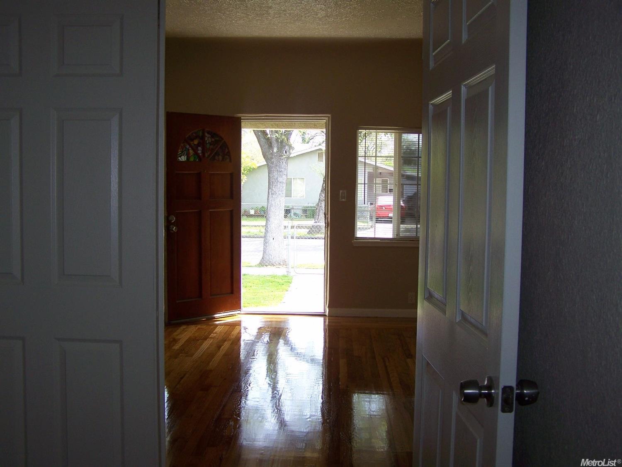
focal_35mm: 38
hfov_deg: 49.0
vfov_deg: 37.7
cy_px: 234
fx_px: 683
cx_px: 311
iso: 80
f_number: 2.8
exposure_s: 1/60
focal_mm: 6.3
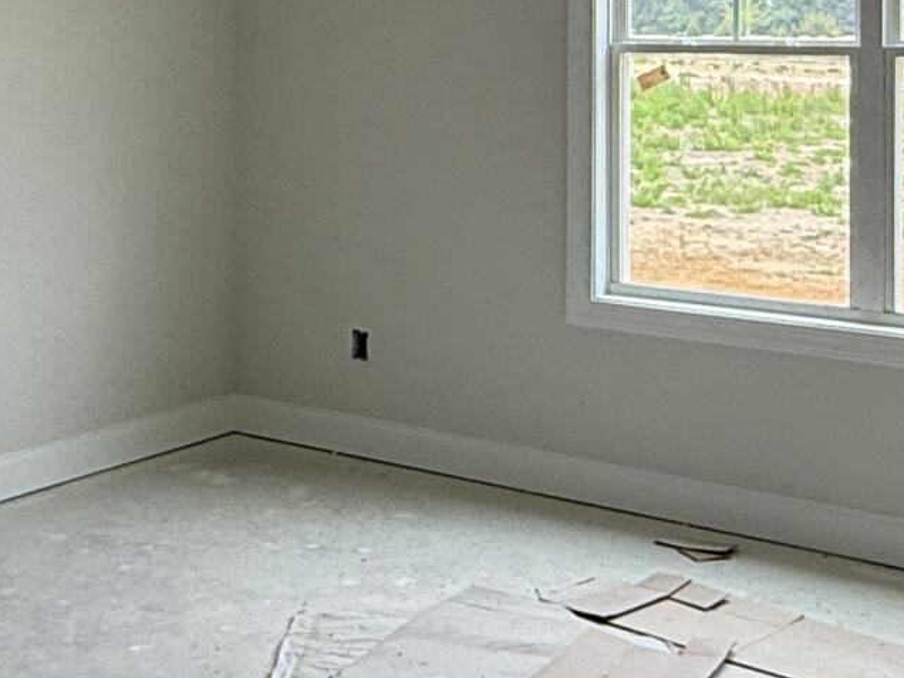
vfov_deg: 21.5
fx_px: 1724
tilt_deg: +2.1
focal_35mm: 66
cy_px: 16
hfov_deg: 28.8
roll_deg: -0.2
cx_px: 196
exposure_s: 1/99
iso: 64
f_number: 2.2
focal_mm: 2.22
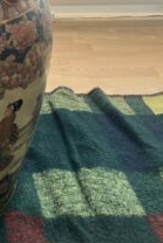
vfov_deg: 35.2
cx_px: -8
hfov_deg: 24.6
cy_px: 11
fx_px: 353
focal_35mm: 52
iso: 125
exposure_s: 1/64
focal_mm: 5.1
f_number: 1.6
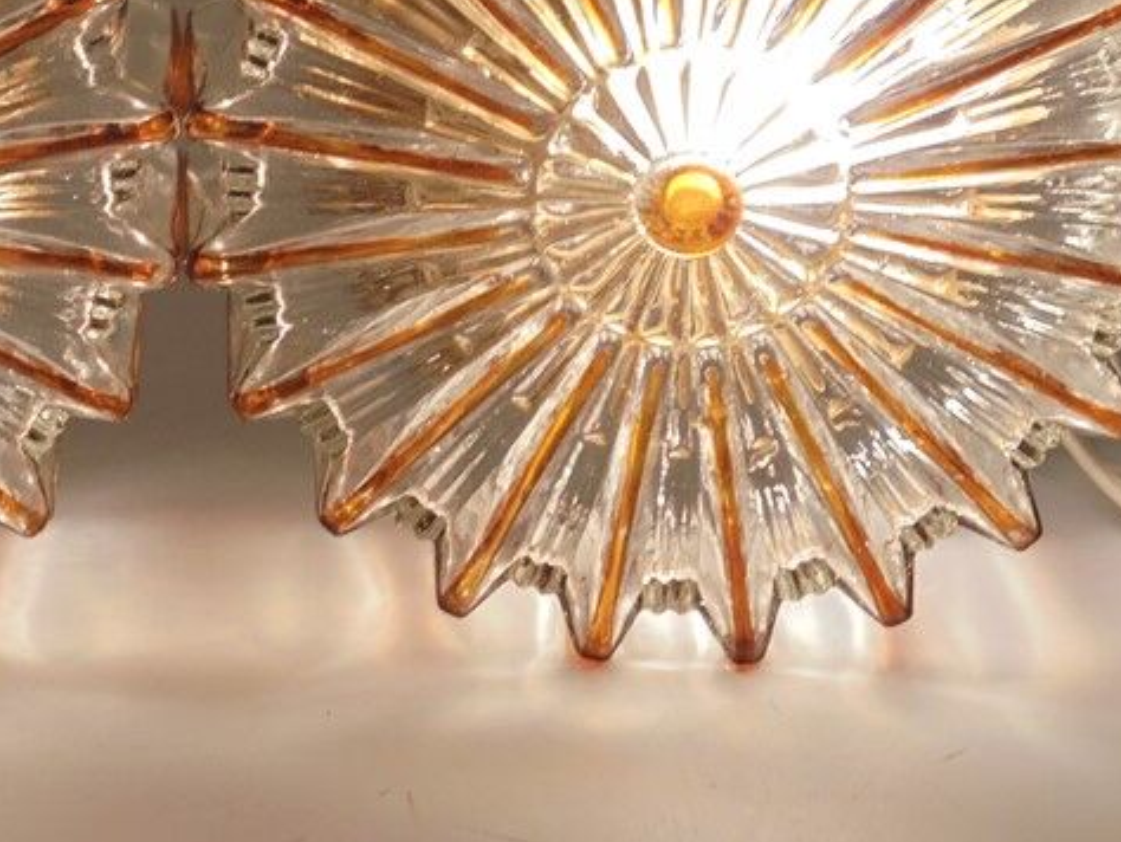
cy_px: 164
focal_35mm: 93
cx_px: 154
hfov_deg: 20.7
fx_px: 3013
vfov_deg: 15.8
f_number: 4.8
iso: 100
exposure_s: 1/100
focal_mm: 8.9
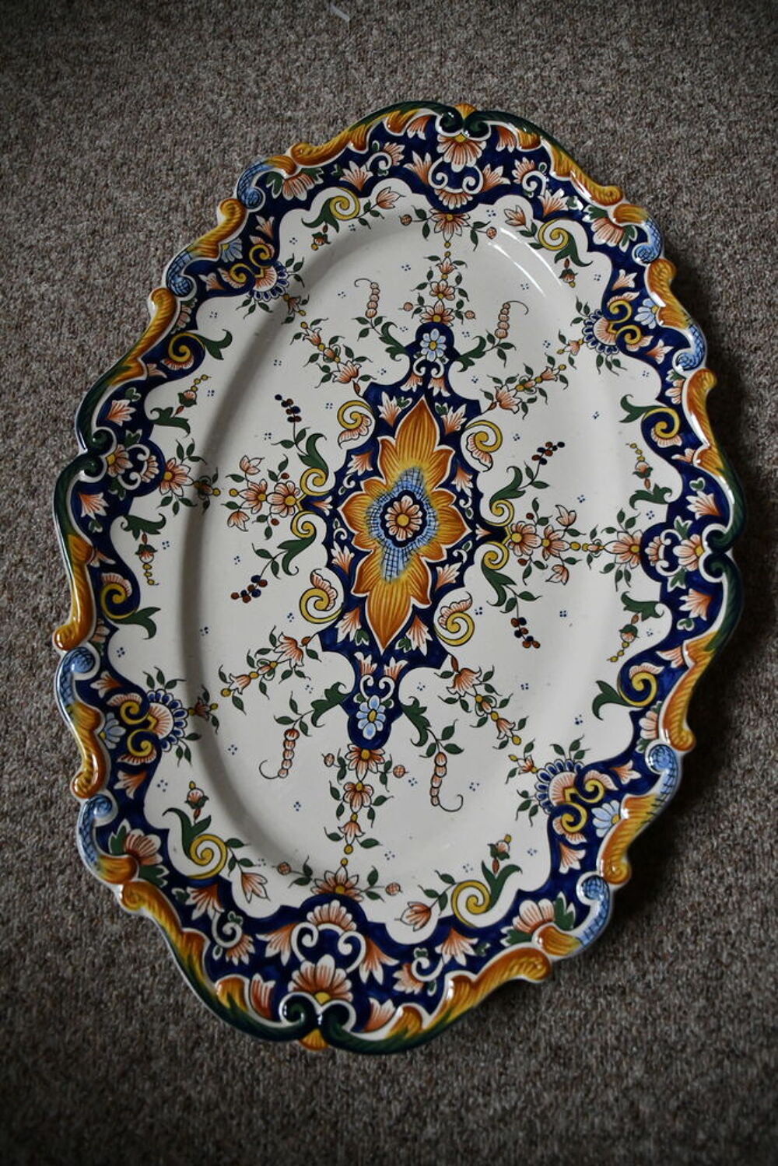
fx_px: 778
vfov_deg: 73.7
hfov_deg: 53.2
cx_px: 389
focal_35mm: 24
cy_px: 583
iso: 5000
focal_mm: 16
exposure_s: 1/1600
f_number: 3.5
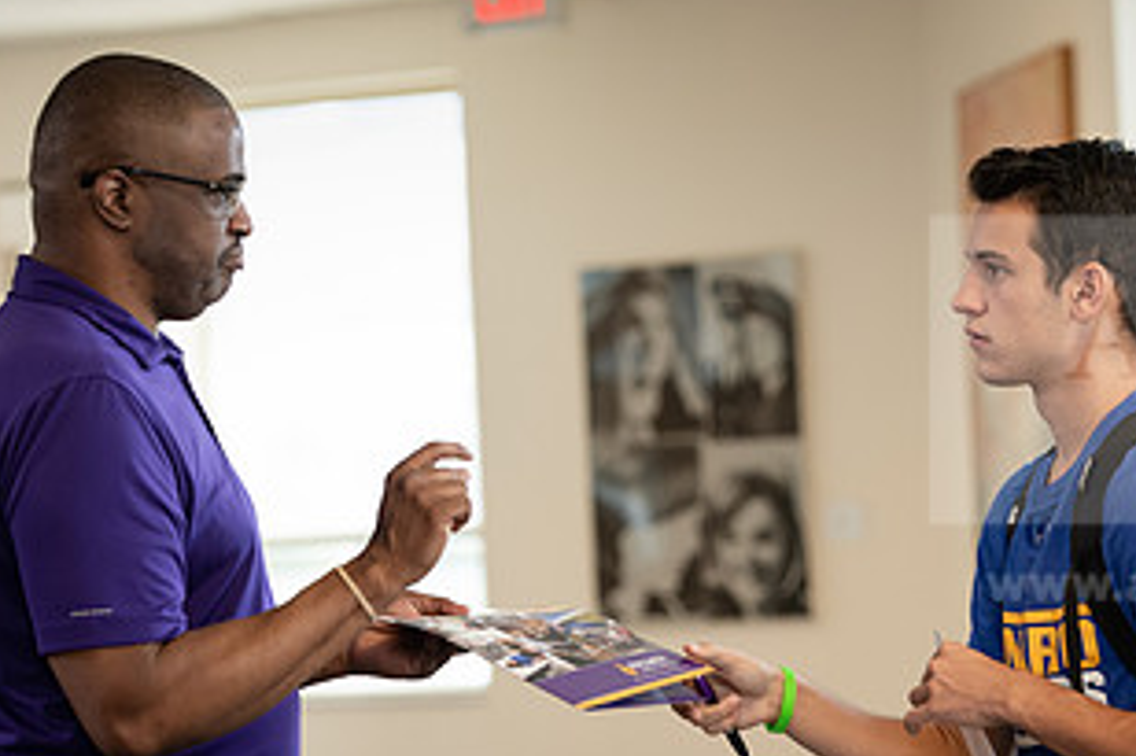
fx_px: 6244
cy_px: 662
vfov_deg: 6.9
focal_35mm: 198
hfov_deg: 10.4
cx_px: 819
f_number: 3.5
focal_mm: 105
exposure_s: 1/200
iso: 800
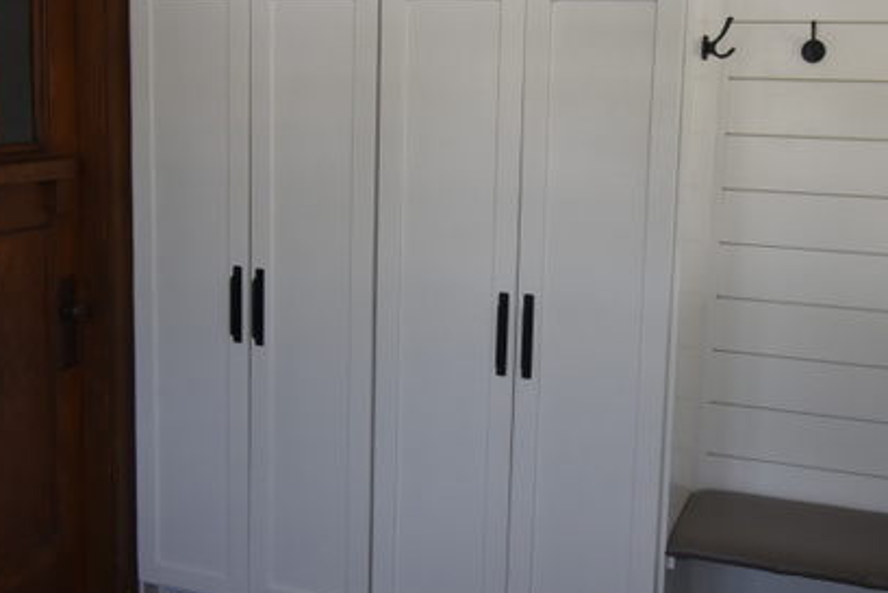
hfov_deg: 41.9
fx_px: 1160
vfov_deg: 28.6
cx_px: 456
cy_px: 234
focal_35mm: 47
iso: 720
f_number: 5.6
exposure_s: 1/250
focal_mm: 20
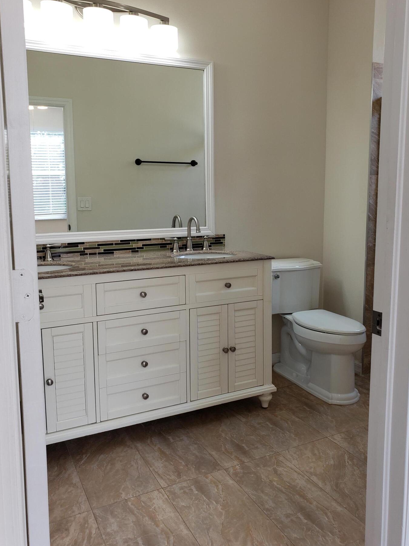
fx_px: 457
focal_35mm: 29
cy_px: 259
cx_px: 203
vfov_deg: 61.6
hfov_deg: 48.2
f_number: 2.4
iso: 80
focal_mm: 4.3
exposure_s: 1/120
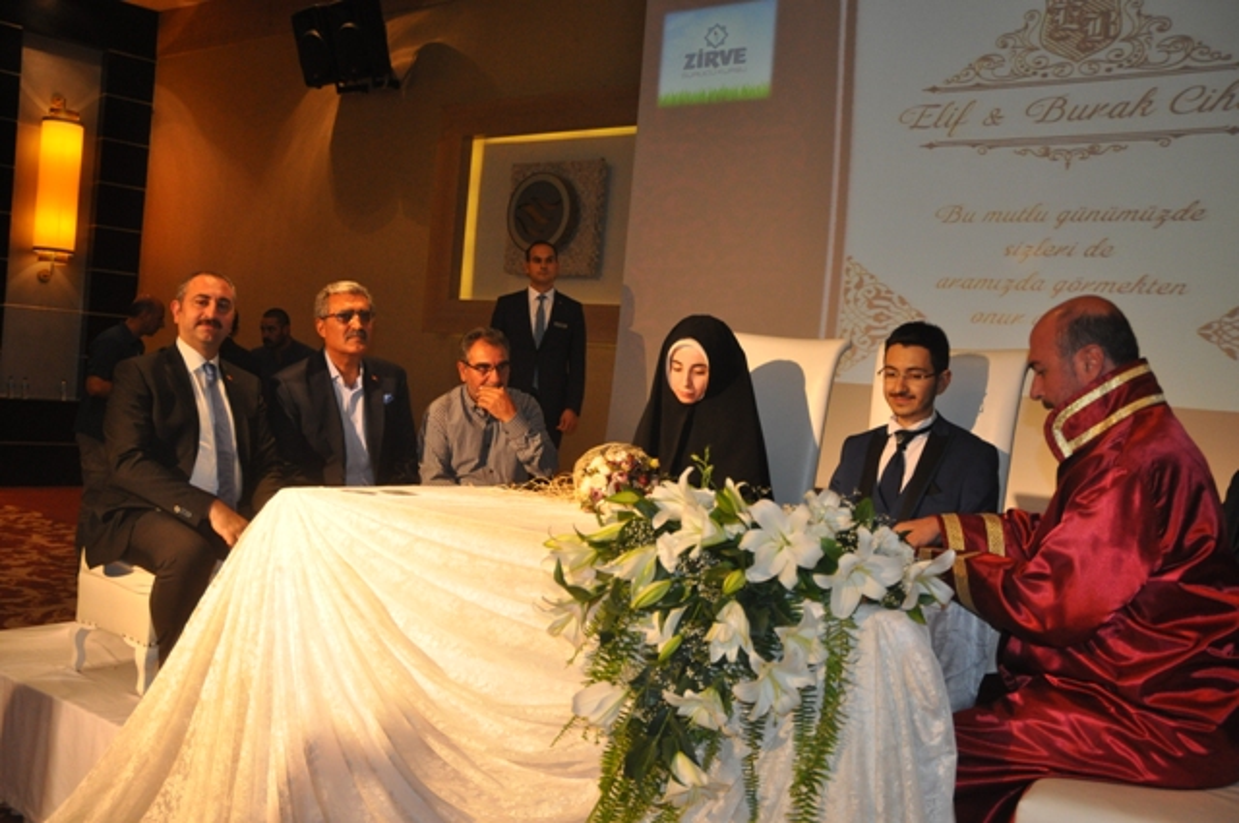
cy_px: 412
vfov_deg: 36.8
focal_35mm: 36
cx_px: 620
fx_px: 1237
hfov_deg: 53.2
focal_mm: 24
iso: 800
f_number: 3.8
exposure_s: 1/80
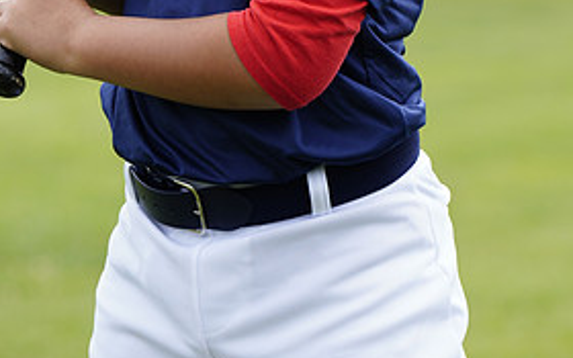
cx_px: 249
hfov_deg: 5.7
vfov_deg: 3.5
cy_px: -215
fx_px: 5794
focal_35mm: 371
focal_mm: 176
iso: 100
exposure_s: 1/250
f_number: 5.6
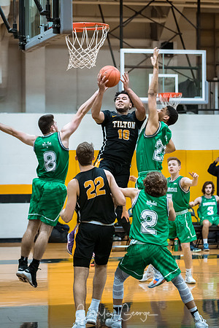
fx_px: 1177
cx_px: 110
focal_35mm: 129
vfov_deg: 15.9
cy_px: 164
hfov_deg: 10.6
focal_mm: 86
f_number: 2.8
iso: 3200
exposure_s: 1/400
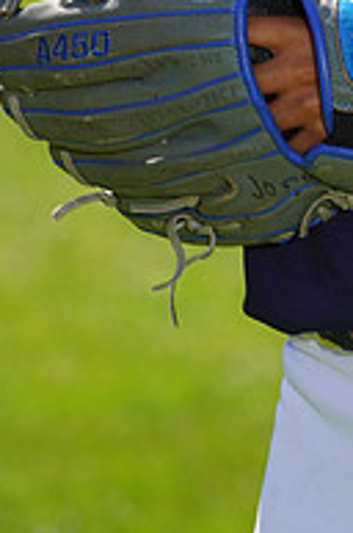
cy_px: -196
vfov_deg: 2.7
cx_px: 390
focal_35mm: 753
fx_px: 11114
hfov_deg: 1.8
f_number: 8
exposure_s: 1/250
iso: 100
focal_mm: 250
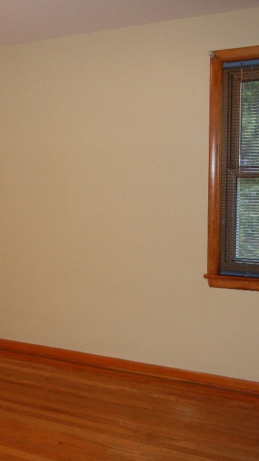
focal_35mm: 44
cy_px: 232
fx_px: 537
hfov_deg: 26.6
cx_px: 50
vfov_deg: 46.4
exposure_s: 1/30
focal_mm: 5.4
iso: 200
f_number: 3.5
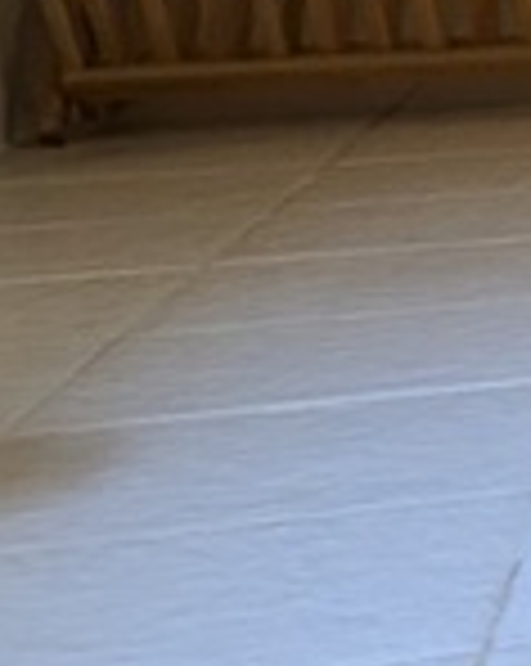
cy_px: -86
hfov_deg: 7.7
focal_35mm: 114
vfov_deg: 16.3
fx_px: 2244
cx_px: 2228
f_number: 1.7
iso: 57
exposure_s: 1/60
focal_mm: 2.02
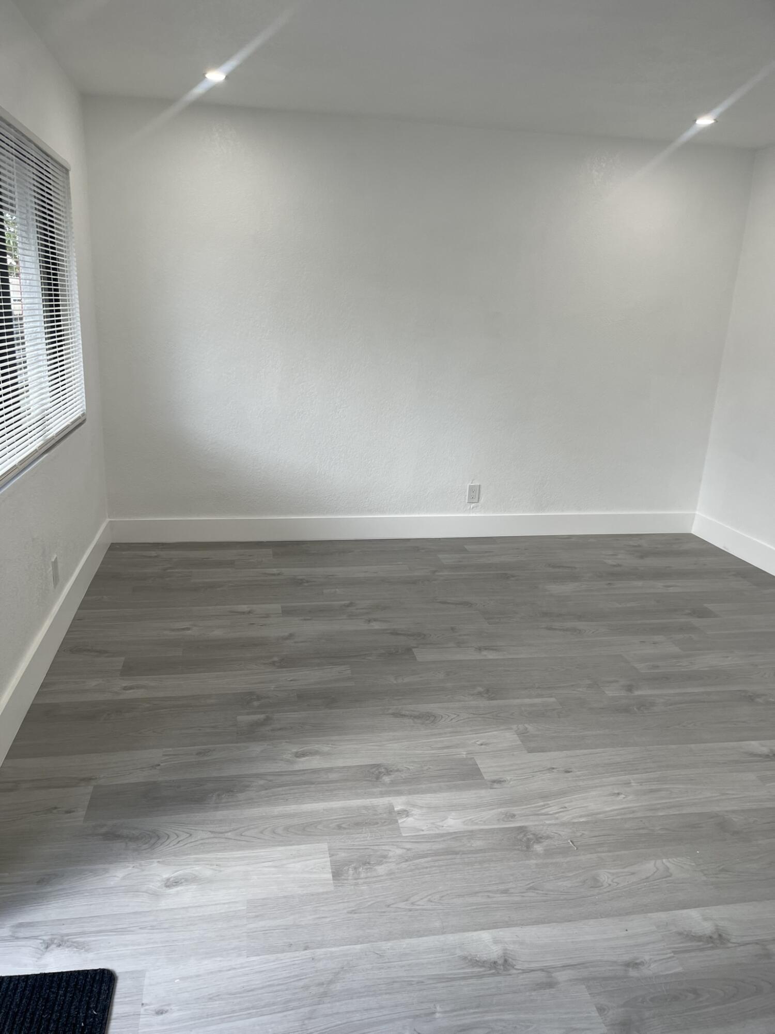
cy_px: 517
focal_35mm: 25
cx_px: 388
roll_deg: -2.9
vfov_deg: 69.4
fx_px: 746
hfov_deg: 54.9
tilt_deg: -14.9
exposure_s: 1/120
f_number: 1.6
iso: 40
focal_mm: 5.1
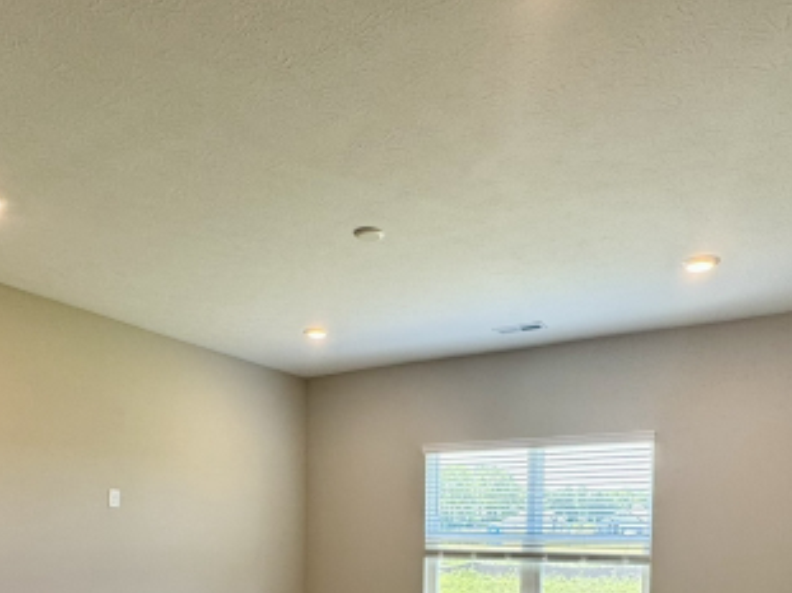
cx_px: 404
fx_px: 686
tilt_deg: -0.9
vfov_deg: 42.0
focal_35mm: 30
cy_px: 560
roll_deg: -0.5
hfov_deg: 60.0
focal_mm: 2.22
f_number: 2.2
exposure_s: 1/120
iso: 100
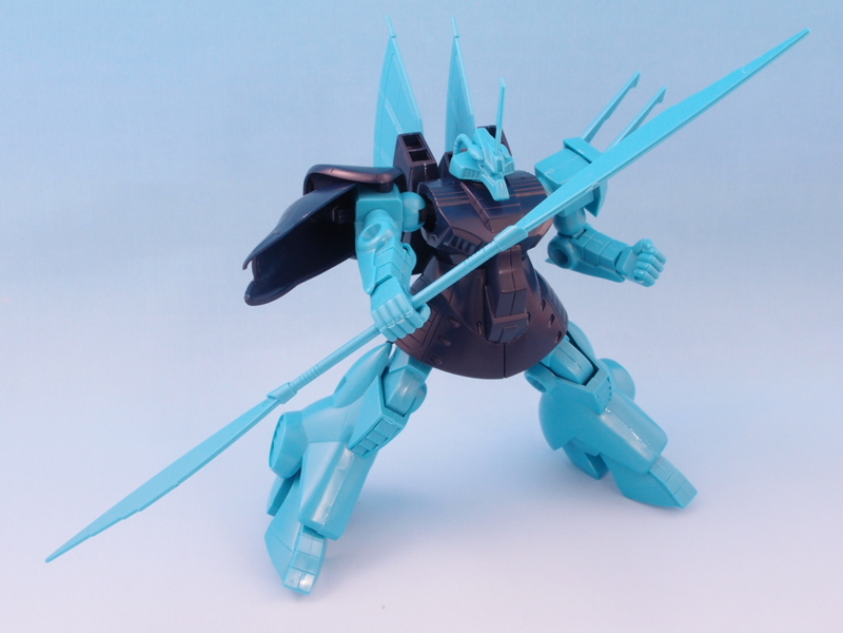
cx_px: 422
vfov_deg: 35.1
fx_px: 998
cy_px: 316
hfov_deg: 45.8
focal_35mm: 41
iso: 100
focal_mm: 8.99
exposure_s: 1/1.3
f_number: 8
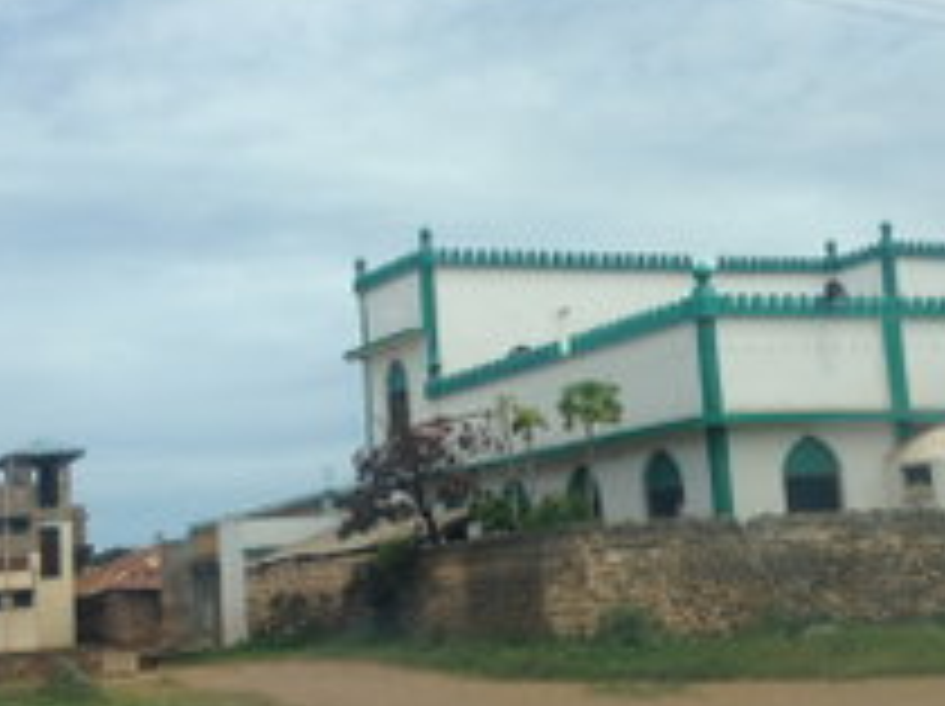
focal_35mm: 63
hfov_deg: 30.8
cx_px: 486
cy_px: 355
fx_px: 1718
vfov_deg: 23.2
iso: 50
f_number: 2.4
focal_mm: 4.12
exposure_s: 1/2169
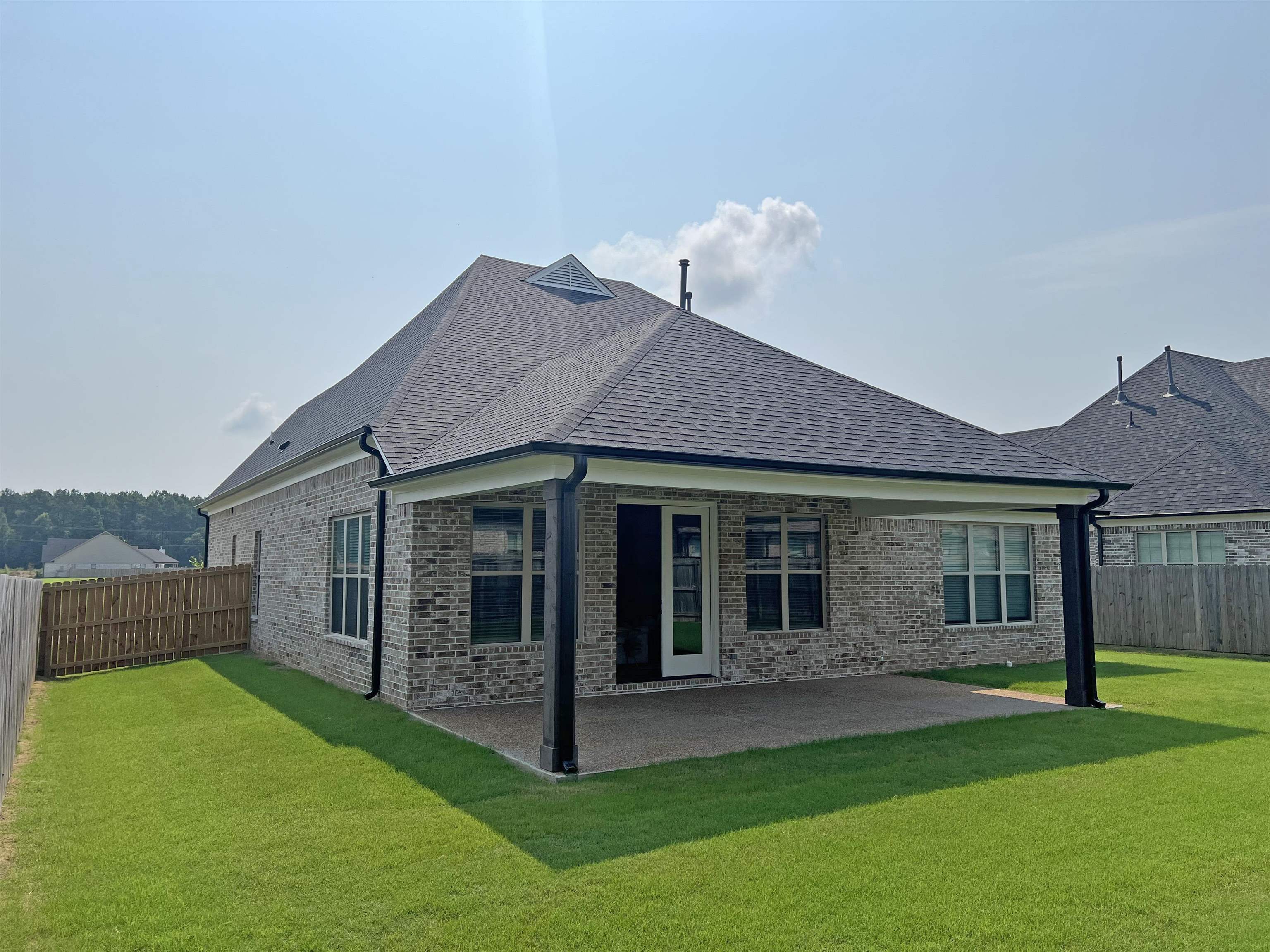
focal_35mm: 26
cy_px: 476
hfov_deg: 67.3
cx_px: 635
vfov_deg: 53.1
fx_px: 954
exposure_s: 1/10309
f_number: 1.5
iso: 50
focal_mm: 5.7
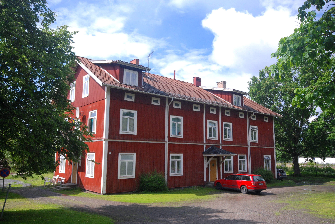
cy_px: 112
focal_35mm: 30
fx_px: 280
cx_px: 168
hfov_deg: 61.9
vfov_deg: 43.7
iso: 400
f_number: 9
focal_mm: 20
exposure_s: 1/320
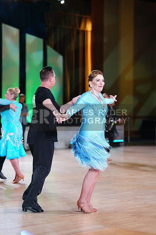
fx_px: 721
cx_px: 78
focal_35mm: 111
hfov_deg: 12.3
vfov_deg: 18.4
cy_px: 118
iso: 2000
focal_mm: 111
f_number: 2.8
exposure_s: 1/400
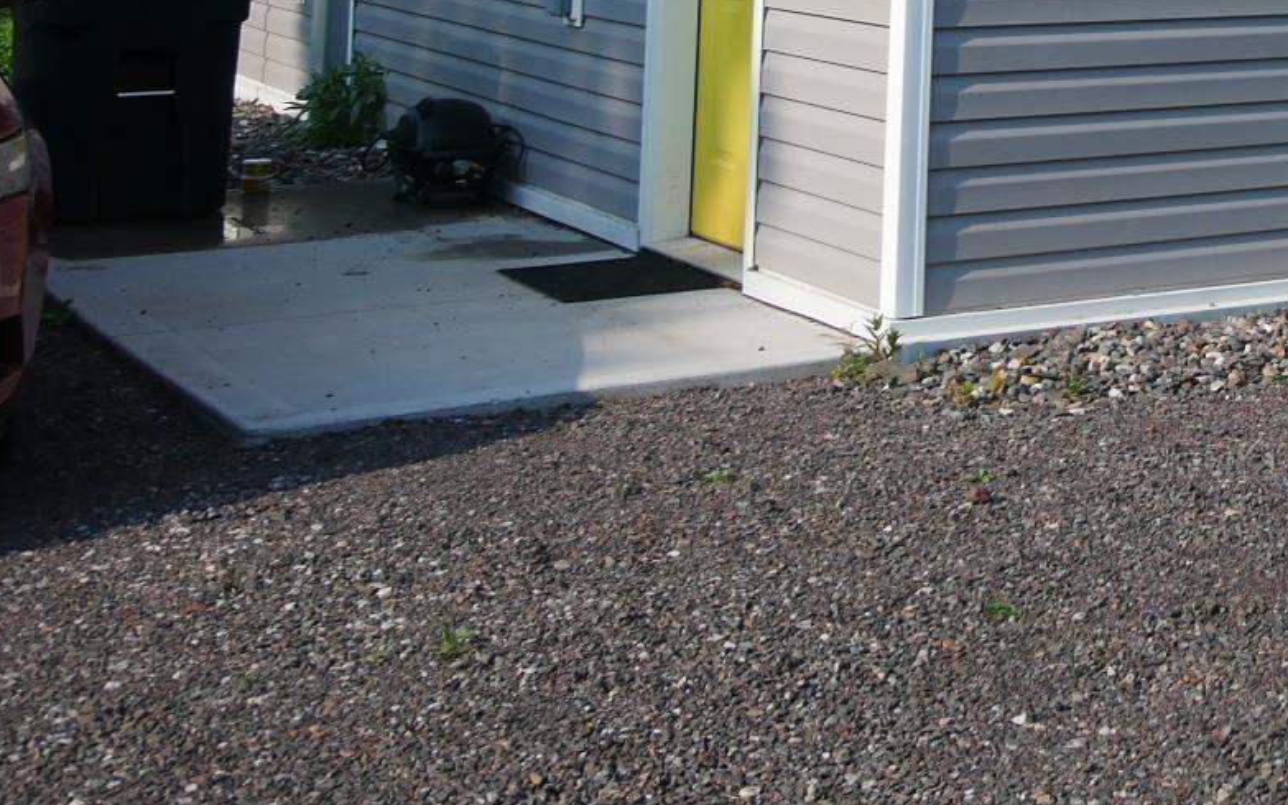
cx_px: 1824
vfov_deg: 15.2
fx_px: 2808
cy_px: -369
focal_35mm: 80
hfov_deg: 22.2
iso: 200
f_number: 7.1
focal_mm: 13
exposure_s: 1/400
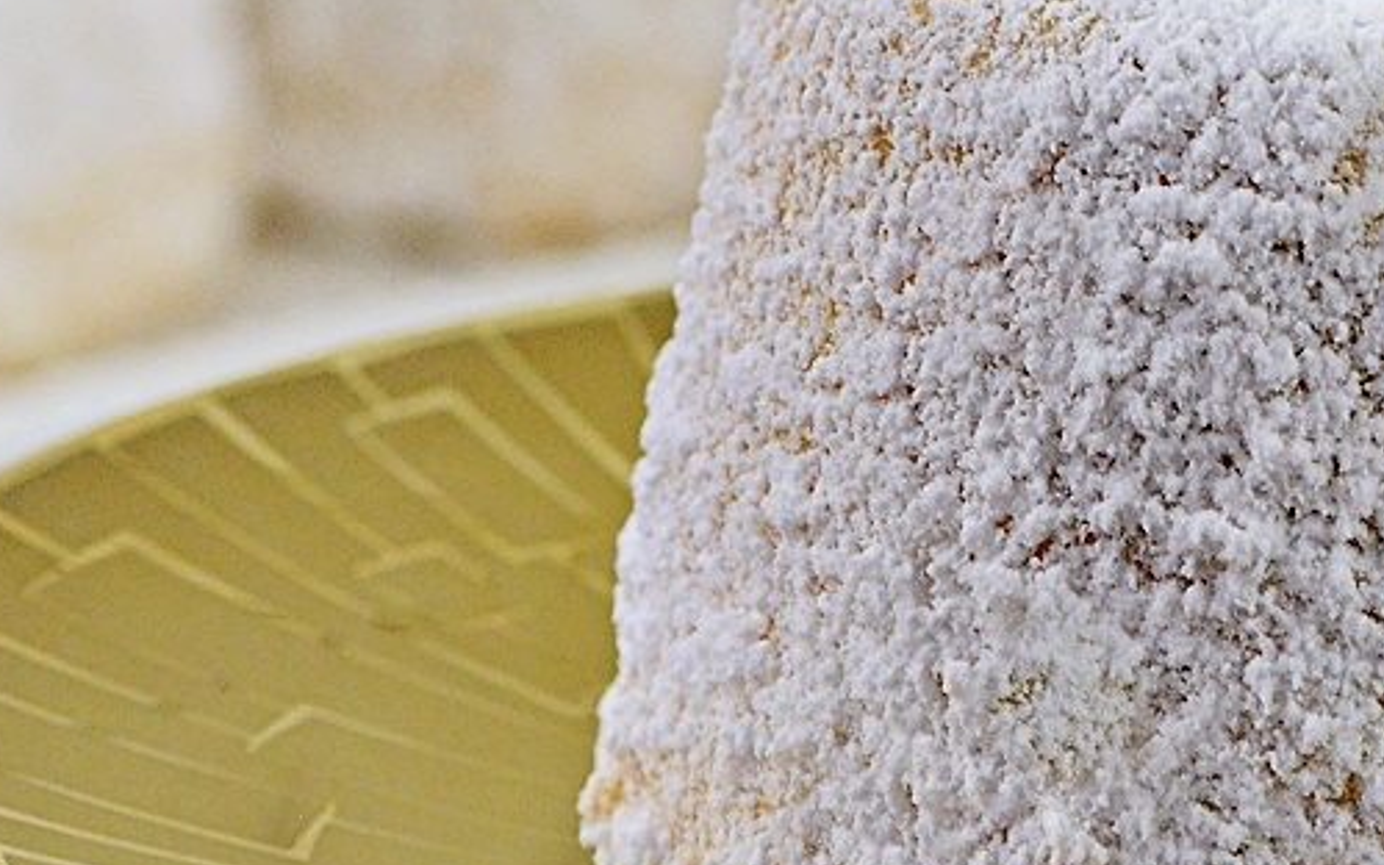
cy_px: 219
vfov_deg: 3.2
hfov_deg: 5.1
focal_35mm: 411
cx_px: 1423
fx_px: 15516
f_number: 10
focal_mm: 105
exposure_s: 1/20
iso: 1000
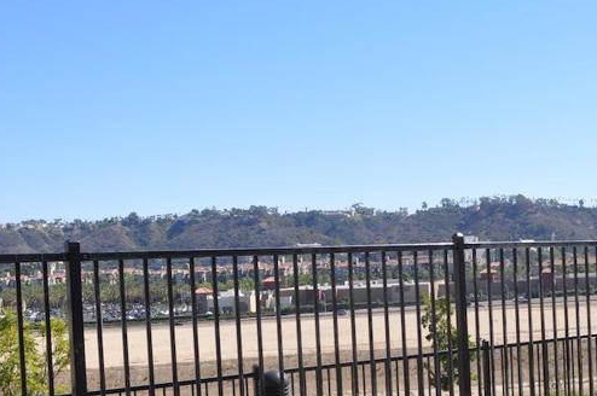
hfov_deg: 34.7
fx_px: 927
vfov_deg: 24.0
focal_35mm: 56
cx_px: 470
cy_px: 268
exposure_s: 1/320
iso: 200
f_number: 9
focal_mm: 18
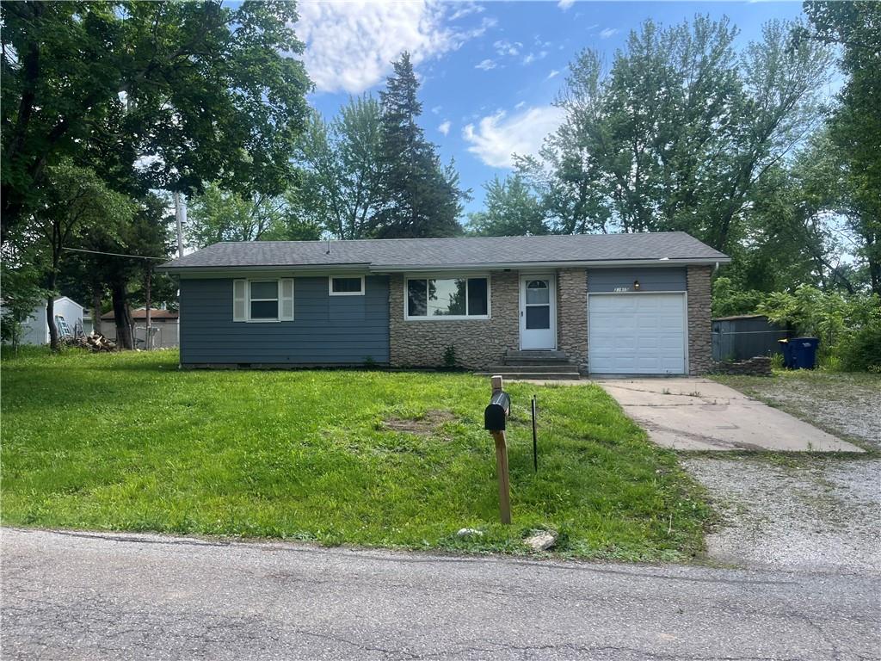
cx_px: 440
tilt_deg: +1.8
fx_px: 662
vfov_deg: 53.1
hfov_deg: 67.3
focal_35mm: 26
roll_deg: +0.1
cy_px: 330
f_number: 1.6
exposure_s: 1/1117
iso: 50
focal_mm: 5.1
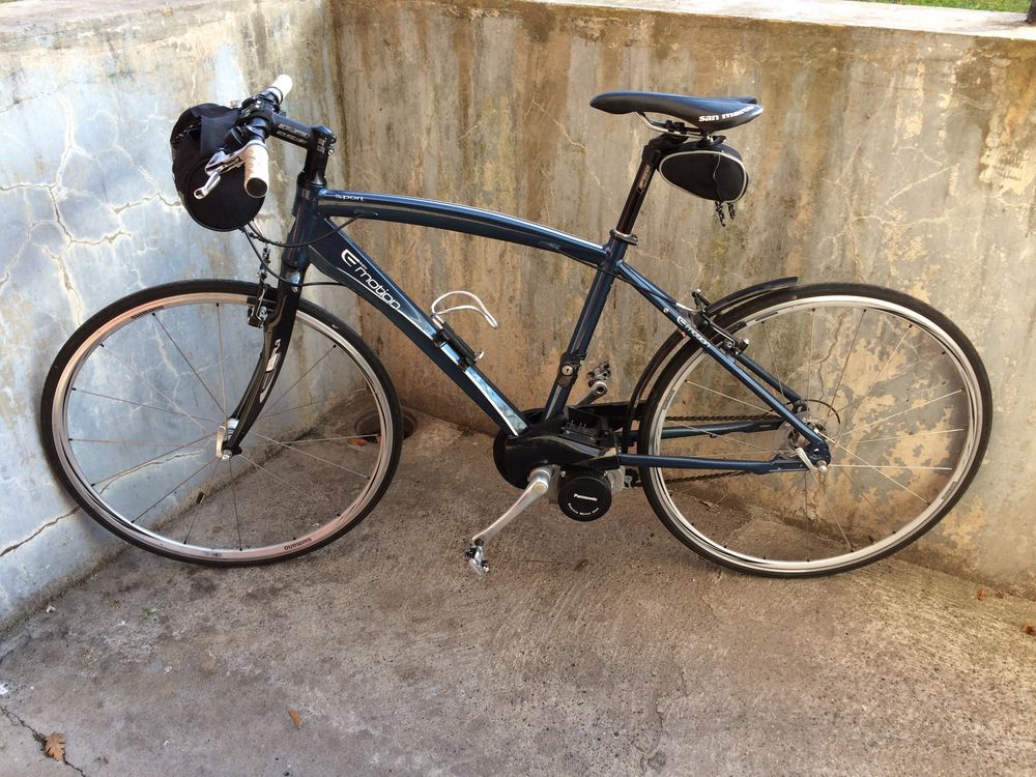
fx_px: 868
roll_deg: -0.6
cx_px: 518
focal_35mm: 29
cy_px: 388
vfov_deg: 48.2
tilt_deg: -31.3
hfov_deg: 61.7
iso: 32
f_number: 2.2
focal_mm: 4.15
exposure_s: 1/140
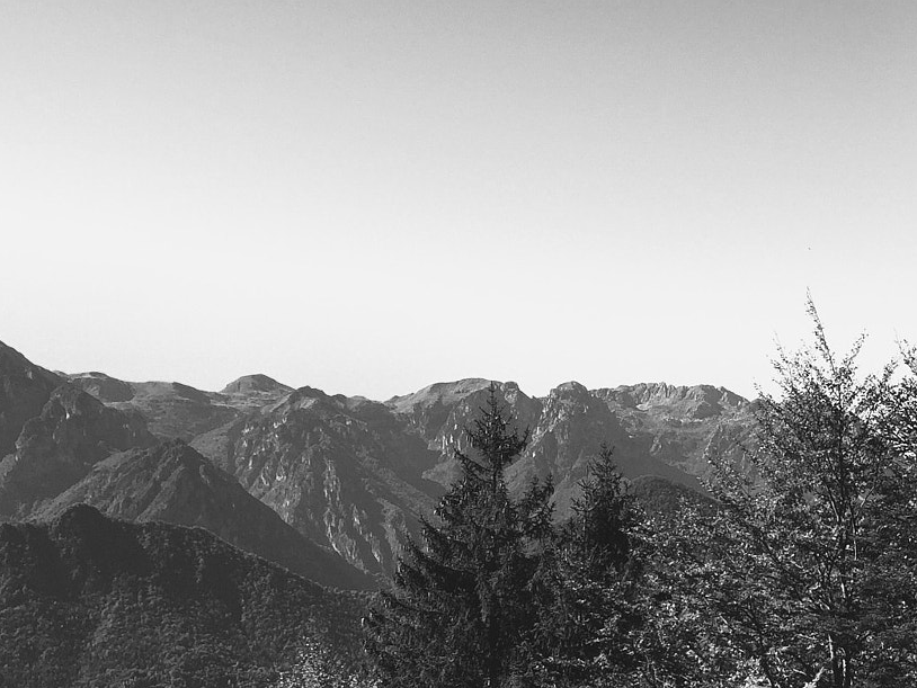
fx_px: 1510
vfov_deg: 25.0
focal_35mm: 57
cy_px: 592
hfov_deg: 32.8
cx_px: 741
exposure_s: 1/1364
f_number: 2.2
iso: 32
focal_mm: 4.15
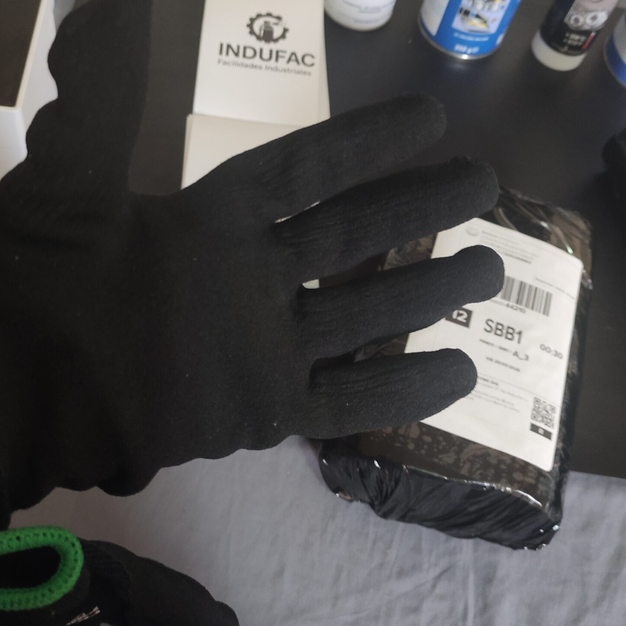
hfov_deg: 42.8
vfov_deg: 42.6
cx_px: 302
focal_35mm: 39
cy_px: 240
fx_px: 798
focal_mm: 5.43
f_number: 1.89
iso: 1264
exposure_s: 1/33
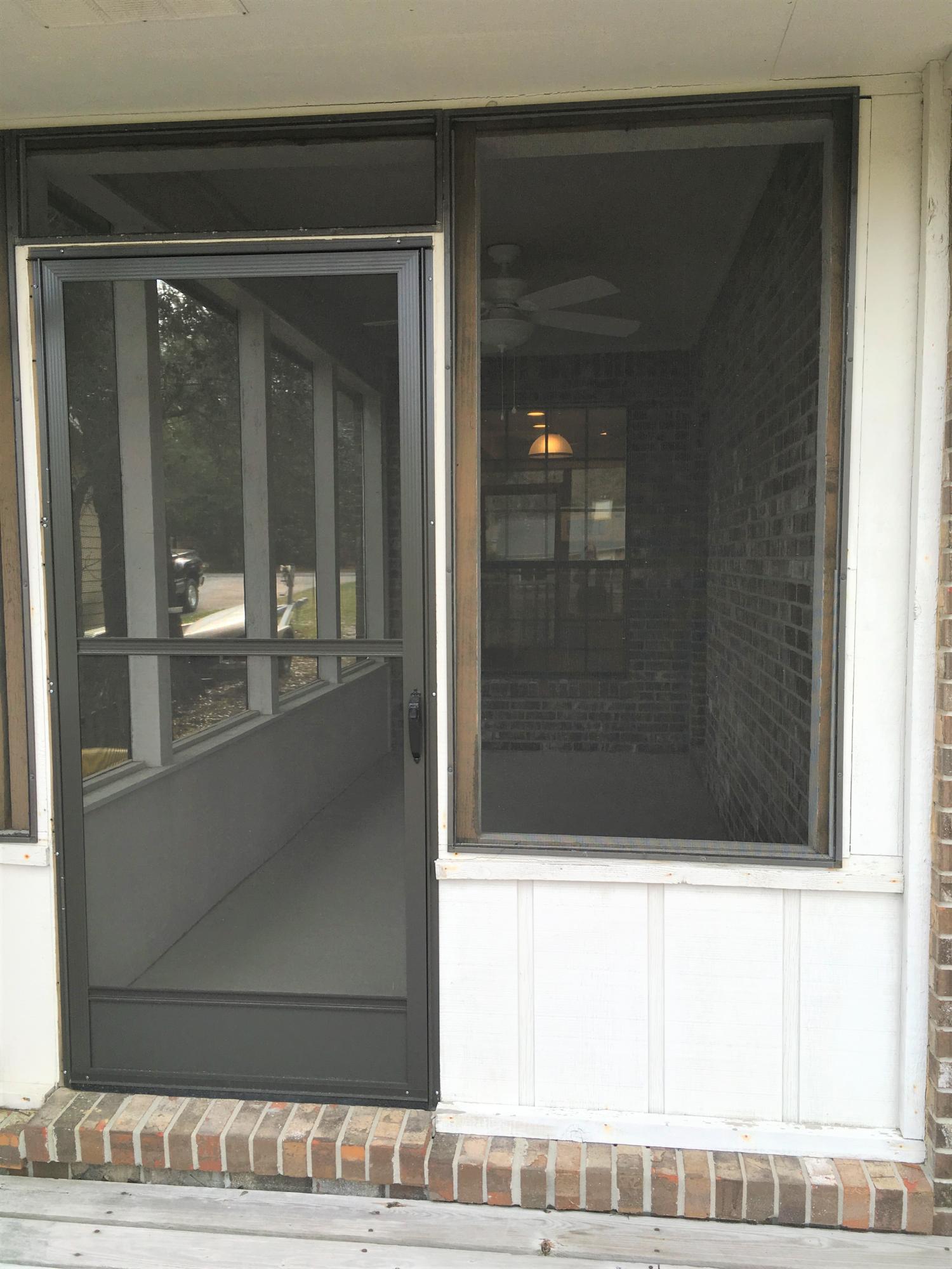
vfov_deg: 61.7
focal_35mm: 29
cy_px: 634
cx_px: 476
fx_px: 1063
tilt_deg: -4.3
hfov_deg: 48.2
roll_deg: +0.8
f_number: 2.2
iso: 25
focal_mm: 4.15
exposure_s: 1/297
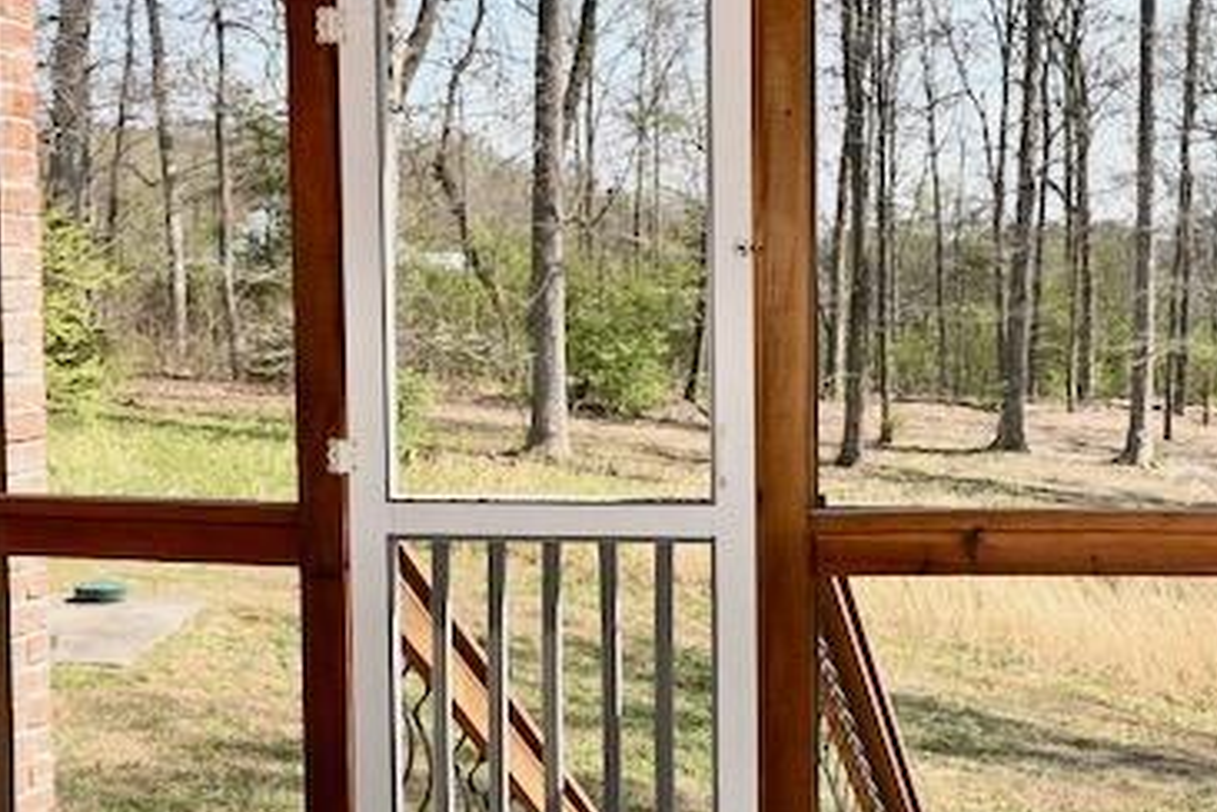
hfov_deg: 31.4
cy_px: 406
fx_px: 2130
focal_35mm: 63
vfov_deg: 21.6
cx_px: 898
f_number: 6.3
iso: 100
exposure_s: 1/125
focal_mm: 12
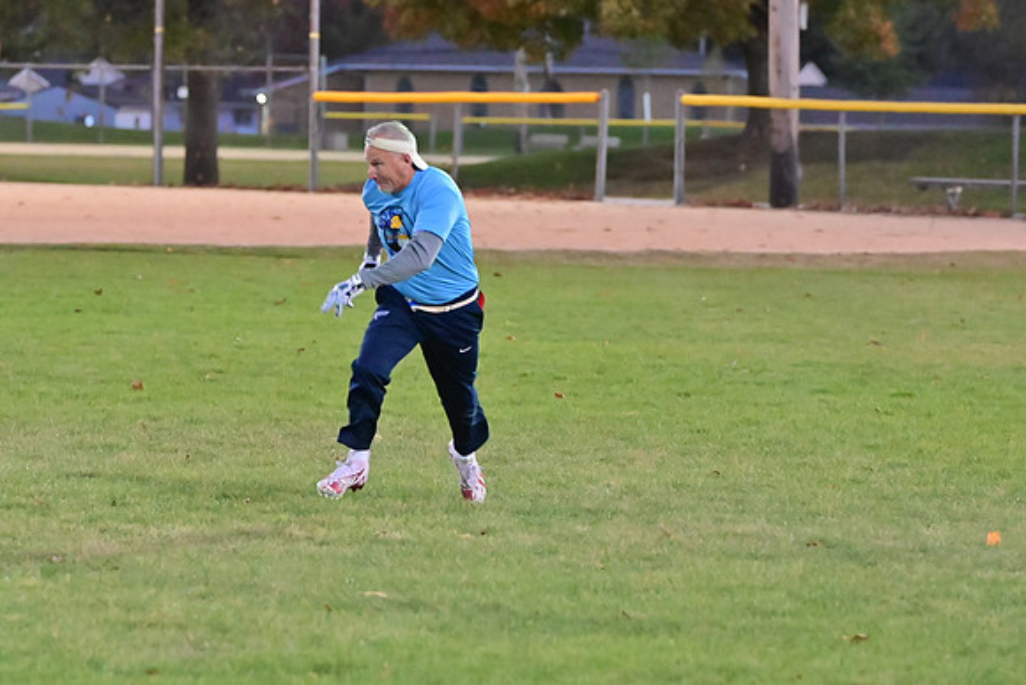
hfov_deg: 10.2
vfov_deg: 6.8
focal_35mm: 202
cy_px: 342
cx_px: 513
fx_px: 5758
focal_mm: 135
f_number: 4
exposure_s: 1/640
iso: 6400
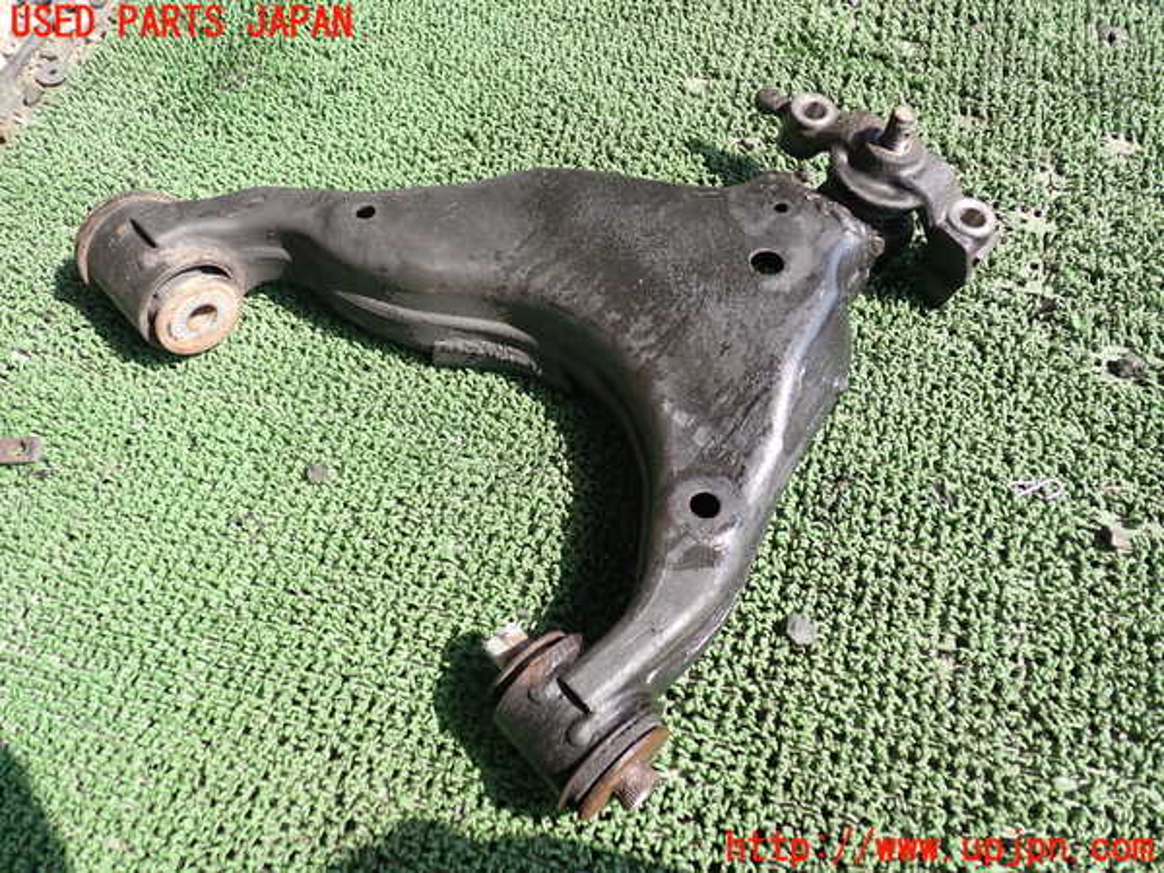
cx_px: 582
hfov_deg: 60.0
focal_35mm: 30
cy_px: 436
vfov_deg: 46.8
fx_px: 1009
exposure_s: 1/60
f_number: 6.3
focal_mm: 5.4
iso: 100
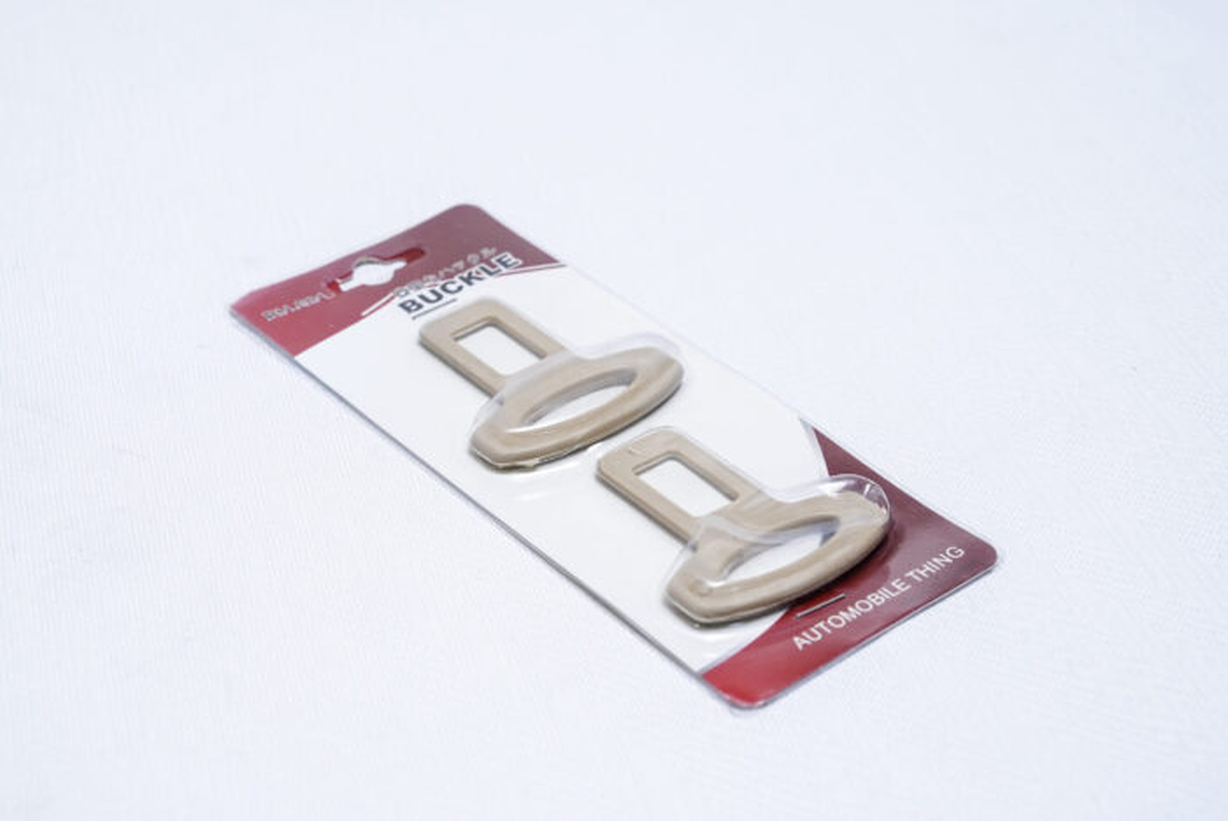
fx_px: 2390
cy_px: 410
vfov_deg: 19.5
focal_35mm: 70
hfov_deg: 28.8
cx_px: 614
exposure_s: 1/160
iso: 3200
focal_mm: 70
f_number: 10
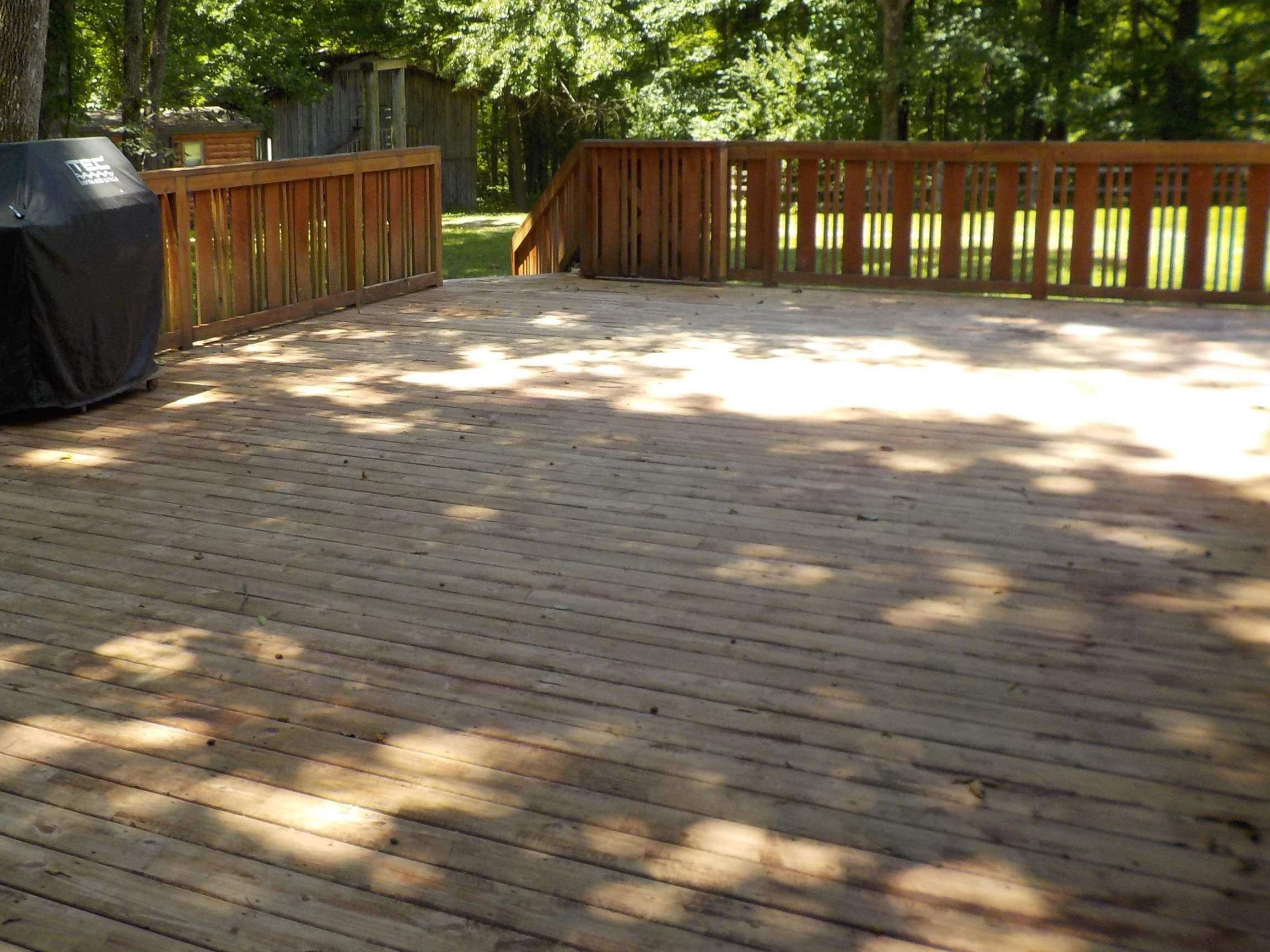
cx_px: 455
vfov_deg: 35.8
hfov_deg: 46.3
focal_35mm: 40
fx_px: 1468
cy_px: 356
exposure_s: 1/200
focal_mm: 4.1
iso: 125
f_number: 3.3
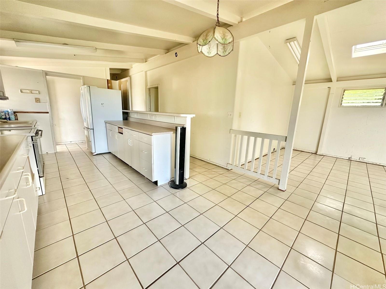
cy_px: 144
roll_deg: -2.3
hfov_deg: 102.1
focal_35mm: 14
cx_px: 193
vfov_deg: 85.7
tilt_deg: -11.8
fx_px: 156
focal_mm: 2.22
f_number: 2.2
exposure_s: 1/99
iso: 160
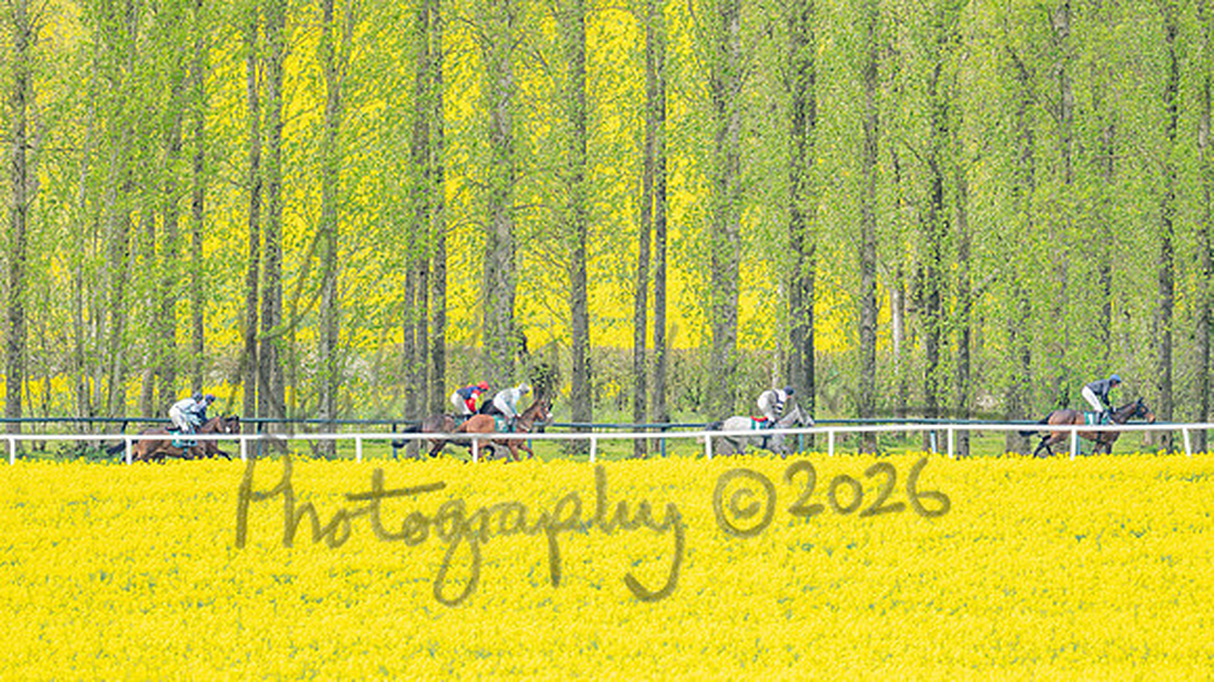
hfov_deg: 3.2
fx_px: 21599
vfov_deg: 1.8
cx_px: 569
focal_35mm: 671
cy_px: 277
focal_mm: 400
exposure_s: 1/1000
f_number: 4.5
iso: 400
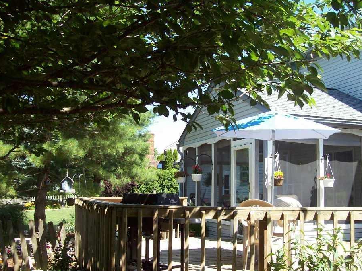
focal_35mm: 41
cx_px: 185
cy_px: 154
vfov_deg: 35.1
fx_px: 429
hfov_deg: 45.8
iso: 80
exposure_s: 1/487
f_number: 2.7
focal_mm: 6
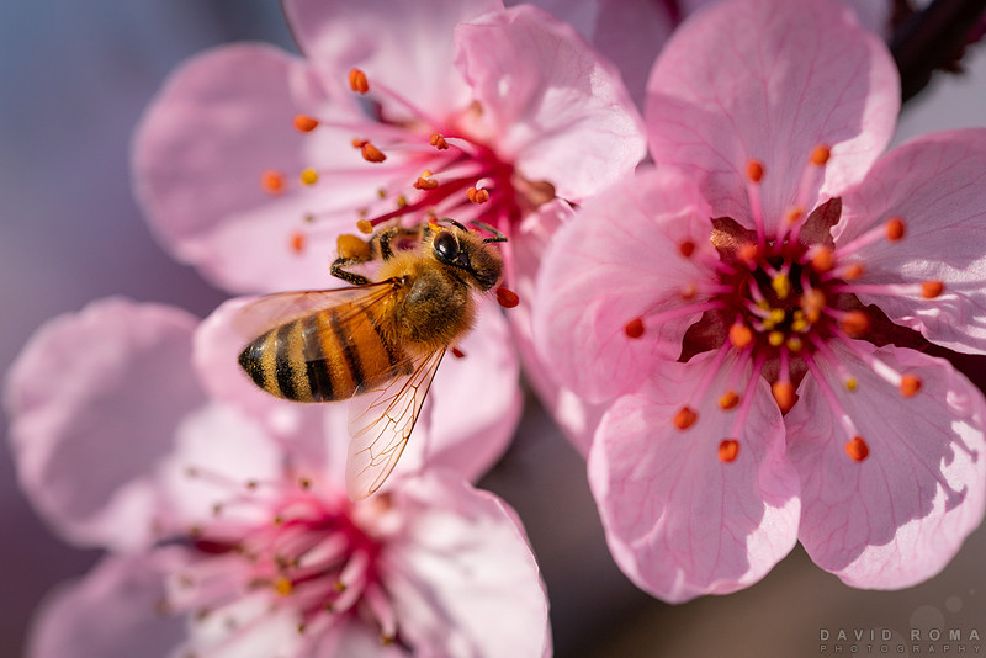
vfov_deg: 11.8
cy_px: 308
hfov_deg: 17.6
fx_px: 3174
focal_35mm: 116
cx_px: 408
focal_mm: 90
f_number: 4.5
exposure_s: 1/1000
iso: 320
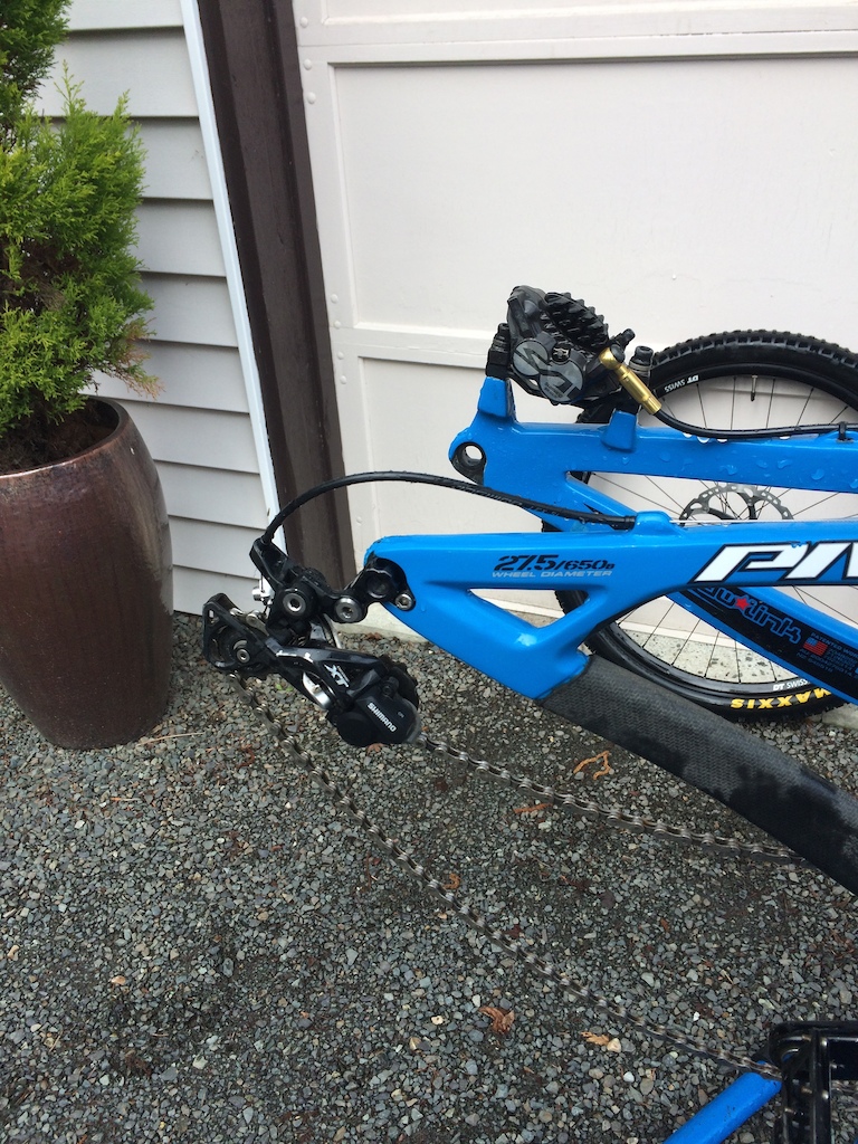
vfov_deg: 61.7
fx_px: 958
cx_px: 429
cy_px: 572
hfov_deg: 48.2
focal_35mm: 29
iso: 32
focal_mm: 4.15
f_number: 2.2
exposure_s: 1/363
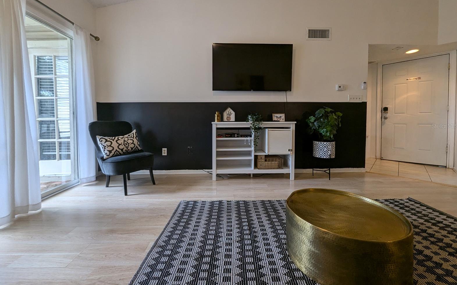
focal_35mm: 14
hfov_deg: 105.3
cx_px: 227
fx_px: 174
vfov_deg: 78.3
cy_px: 126
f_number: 2.2
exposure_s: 1/120
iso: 89
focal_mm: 1.95
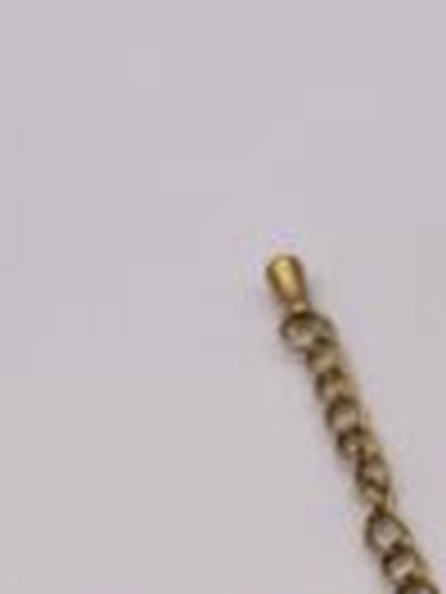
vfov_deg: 18.4
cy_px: 835
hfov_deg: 14.4
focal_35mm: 97
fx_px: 1666
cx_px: 635
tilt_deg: -63.7
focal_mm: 4.2
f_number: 1.6
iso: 32
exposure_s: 1/629
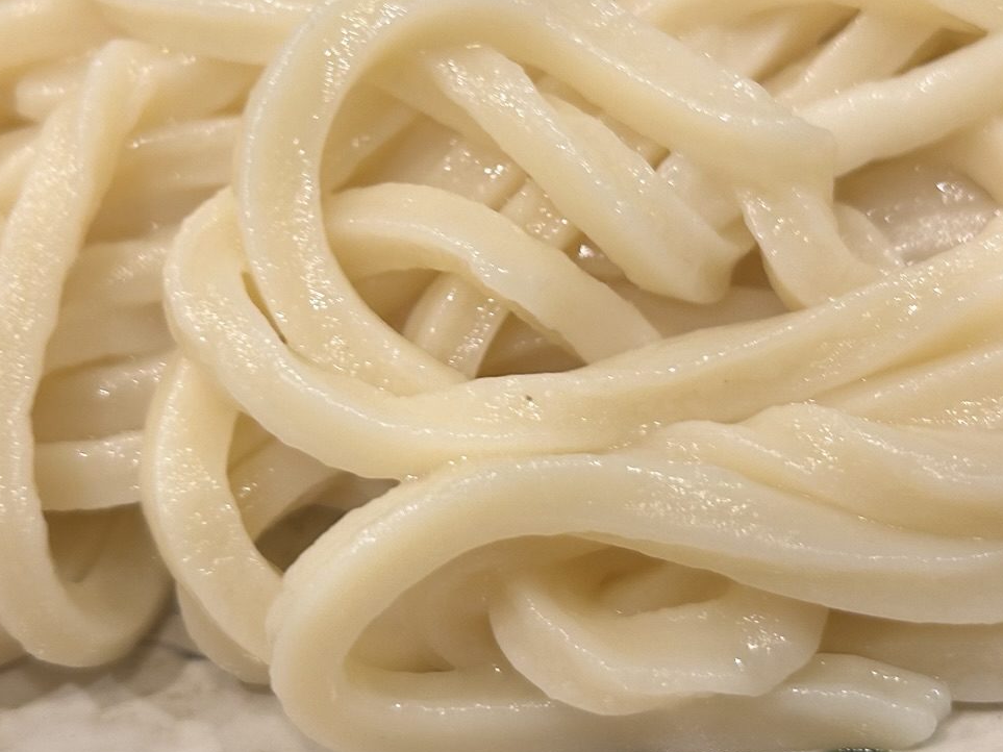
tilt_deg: -55.5
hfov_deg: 35.5
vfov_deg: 26.9
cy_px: 247
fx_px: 1564
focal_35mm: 54
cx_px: 442
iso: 80
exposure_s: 1/50
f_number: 1.5
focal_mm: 5.7
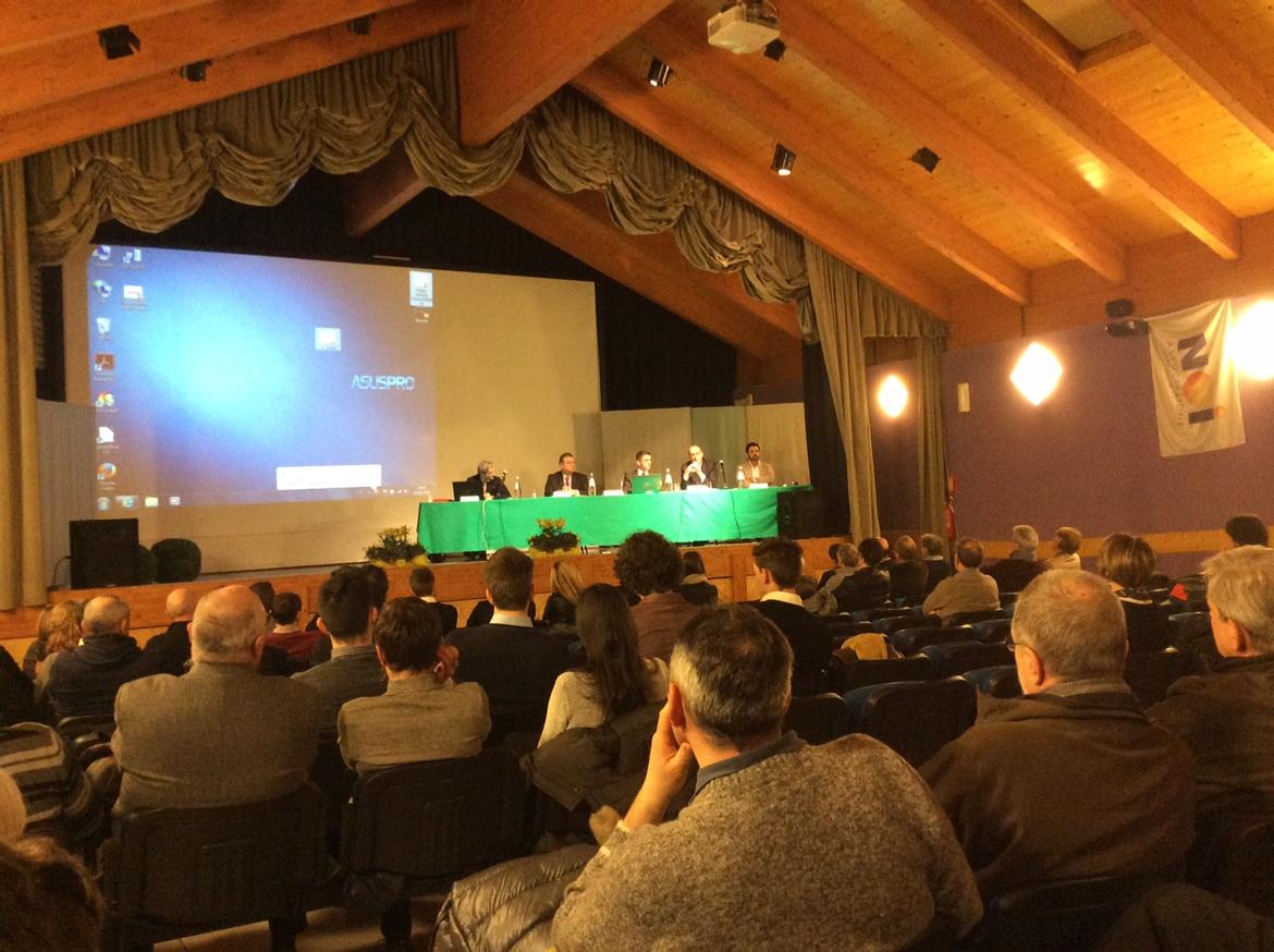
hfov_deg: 55.4
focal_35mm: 33
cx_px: 637
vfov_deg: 42.8
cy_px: 476
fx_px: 1213
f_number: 2.4
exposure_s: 1/17
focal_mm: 3.3
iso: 250
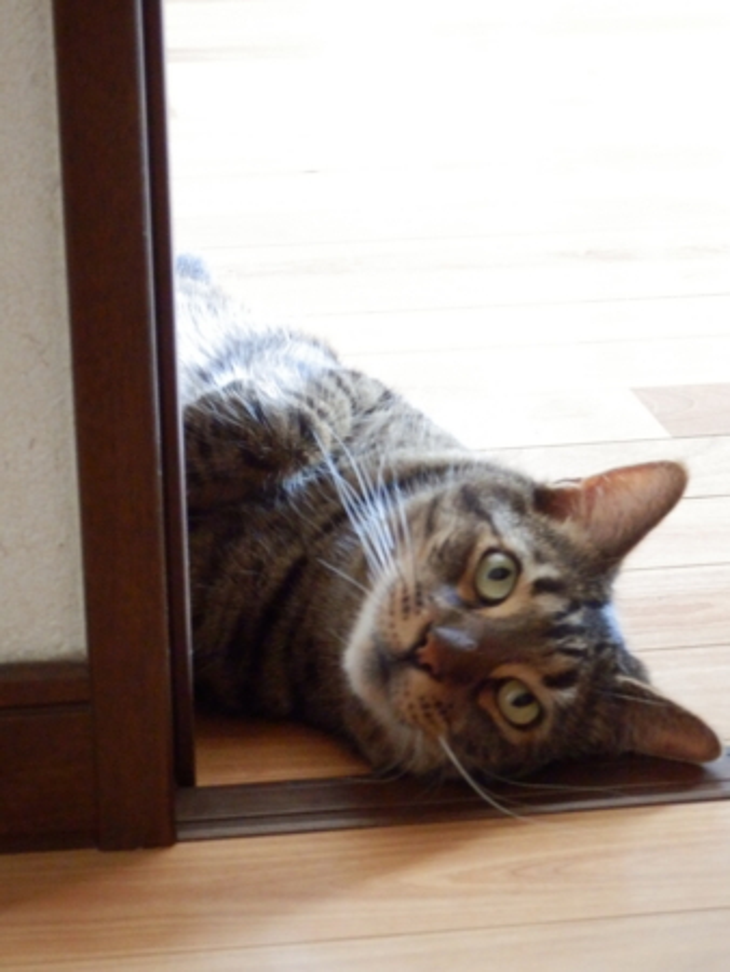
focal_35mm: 97
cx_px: 365
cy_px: 486
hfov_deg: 15.3
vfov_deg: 20.2
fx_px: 2725
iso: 1600
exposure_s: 1/13
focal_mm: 17.3
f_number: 4.9
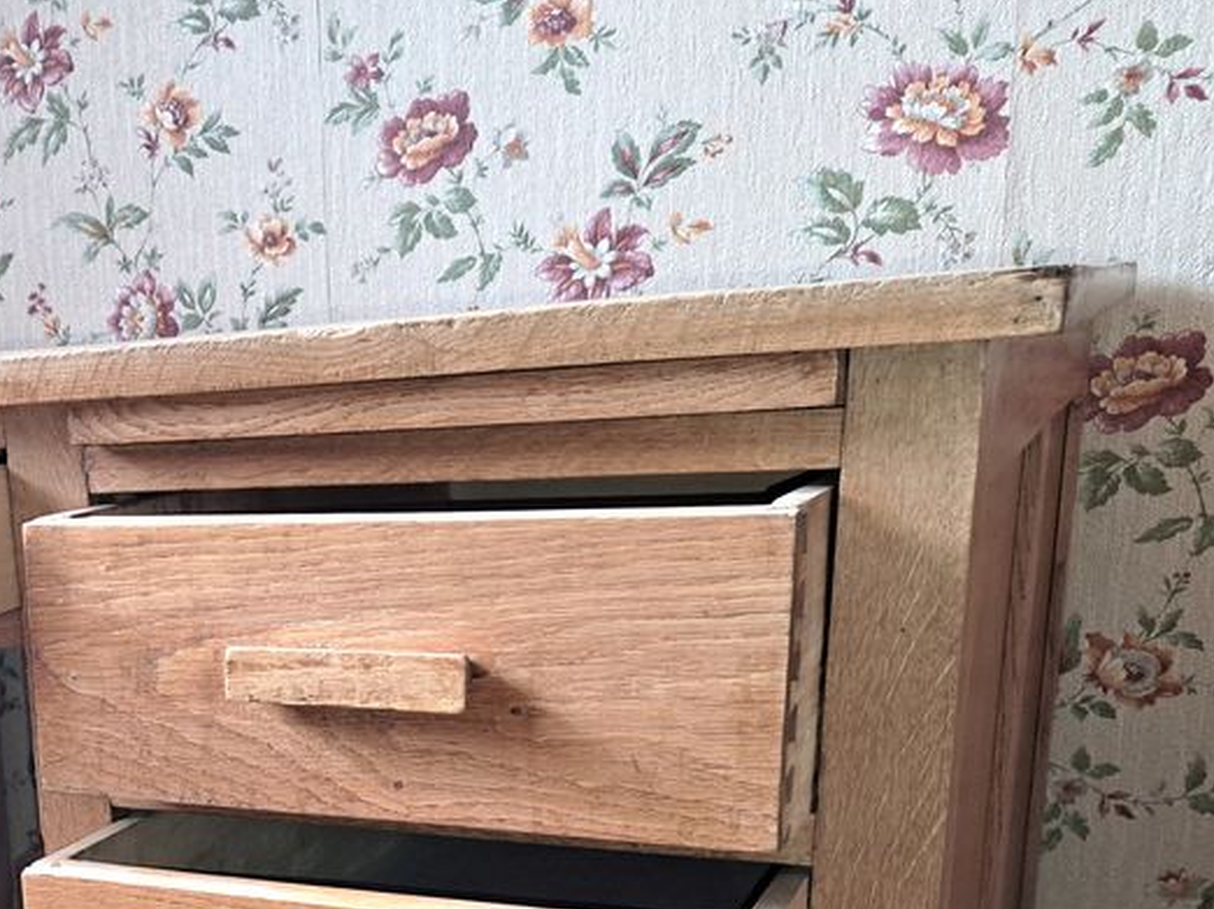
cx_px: 53
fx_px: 1613
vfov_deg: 29.8
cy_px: 860
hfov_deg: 37.6
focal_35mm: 46
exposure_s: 1/50
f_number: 1.8
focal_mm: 5.23
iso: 200
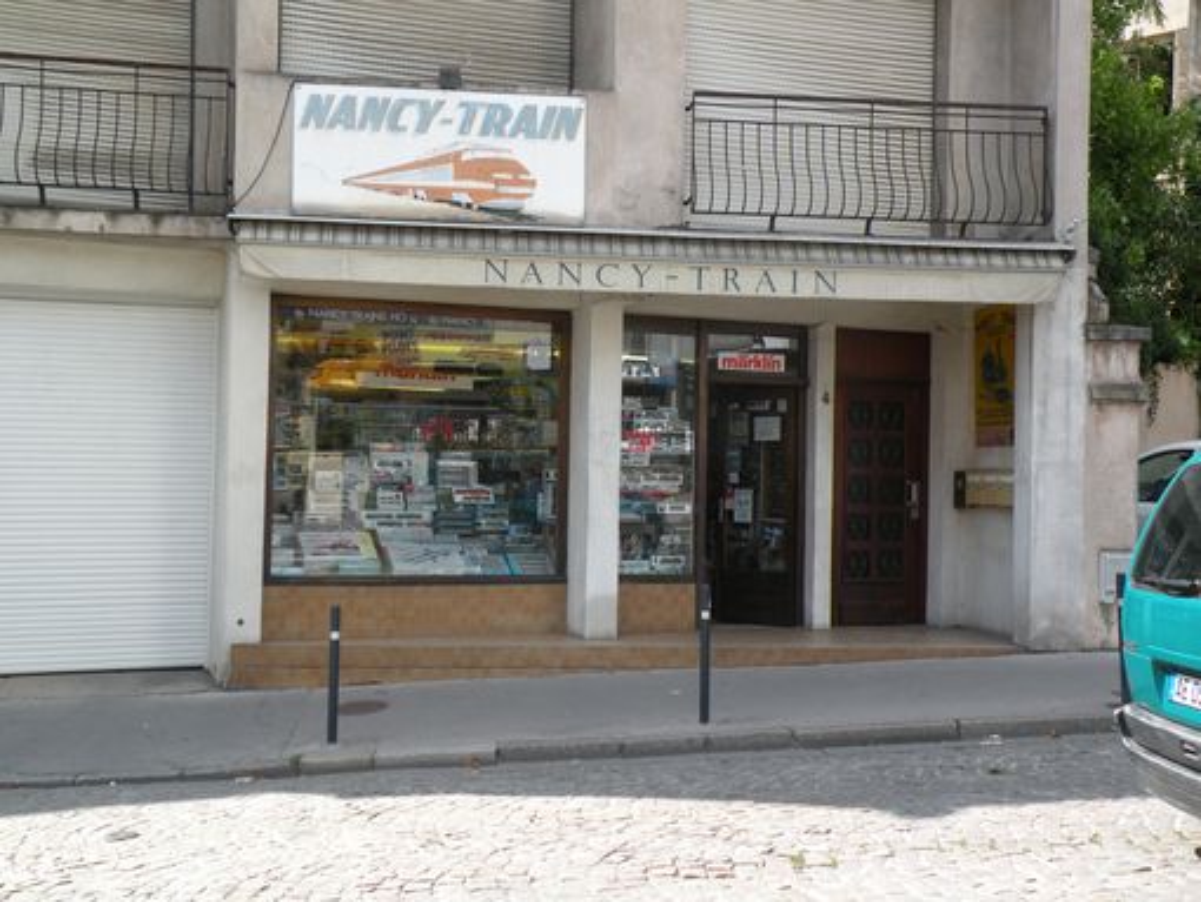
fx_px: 1458
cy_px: 451
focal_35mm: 42
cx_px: 600
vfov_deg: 34.4
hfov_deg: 44.8
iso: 64
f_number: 4.5
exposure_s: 1/190
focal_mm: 7.4
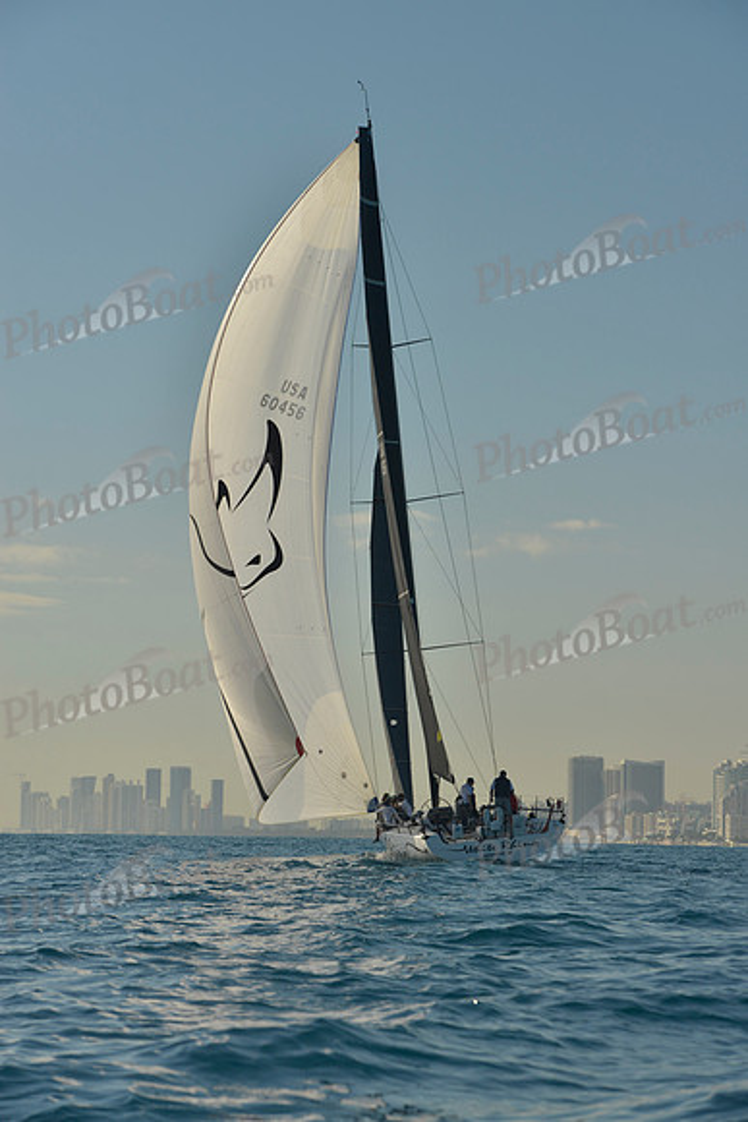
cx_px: 374
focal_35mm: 102
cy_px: 561
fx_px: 3177
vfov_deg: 20.0
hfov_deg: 13.4
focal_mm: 102
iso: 200
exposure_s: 1/800
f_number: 7.1
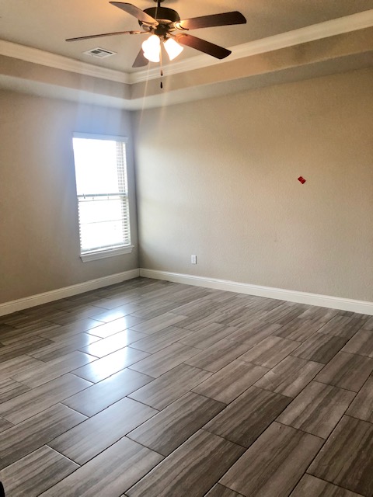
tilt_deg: -8.7
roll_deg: +1.6
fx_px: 402
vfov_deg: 63.4
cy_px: 248
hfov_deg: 49.7
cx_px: 186
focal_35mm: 28
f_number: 1.8
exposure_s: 1/30
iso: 40
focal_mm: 3.99
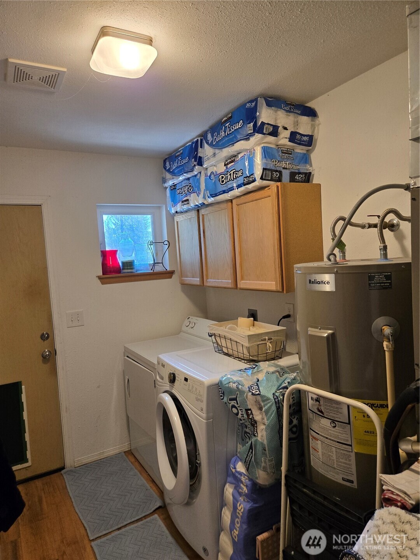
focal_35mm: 23
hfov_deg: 58.9
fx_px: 372
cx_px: 210
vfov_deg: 73.9
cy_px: 280
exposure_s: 1/120
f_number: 1.8
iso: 200
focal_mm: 5.4
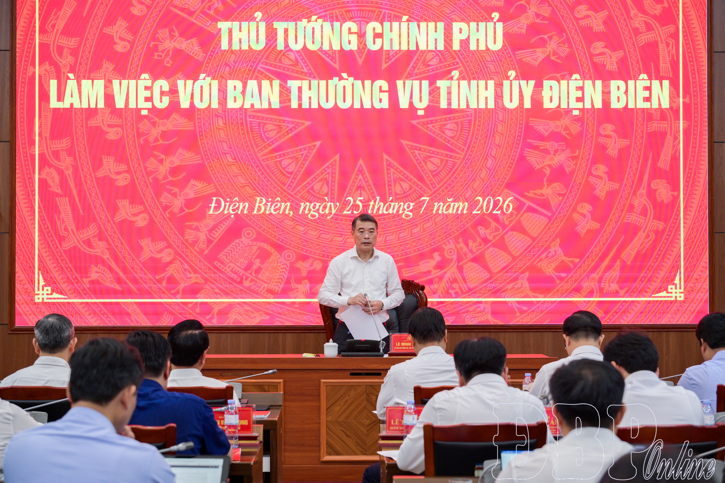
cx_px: 362
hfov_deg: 35.1
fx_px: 1148
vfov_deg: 23.8
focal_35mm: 57
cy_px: 242
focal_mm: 57
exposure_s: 1/80
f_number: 4
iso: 1000
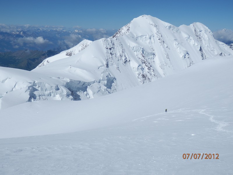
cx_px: 116
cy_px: 88
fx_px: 269
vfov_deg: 36.0
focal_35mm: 40
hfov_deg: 46.8
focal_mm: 7.3
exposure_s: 1/320
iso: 80
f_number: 10.4
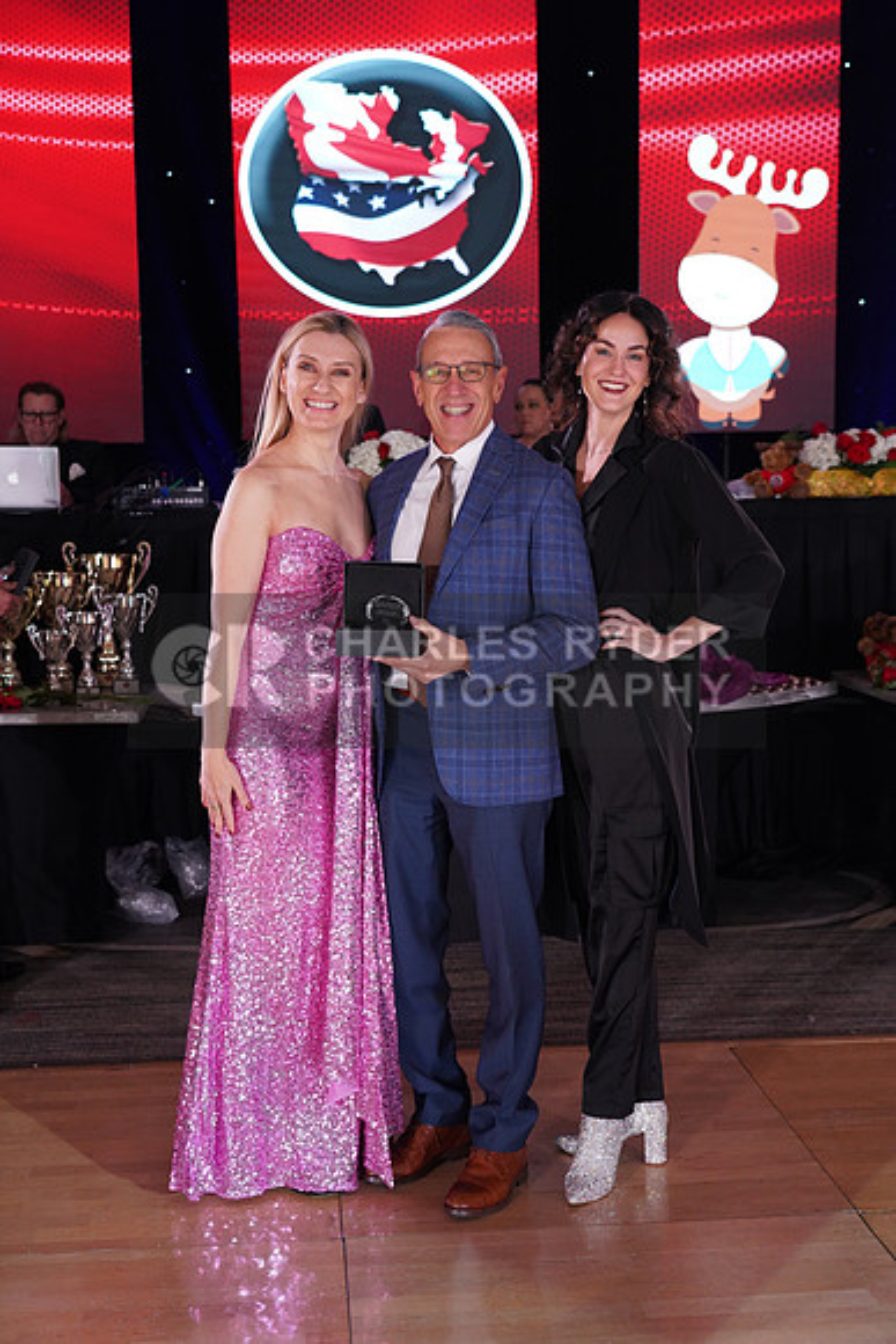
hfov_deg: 30.5
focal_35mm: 44
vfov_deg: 44.5
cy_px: 672
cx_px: 448
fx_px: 1642
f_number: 4
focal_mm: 44
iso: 1600
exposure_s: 1/160
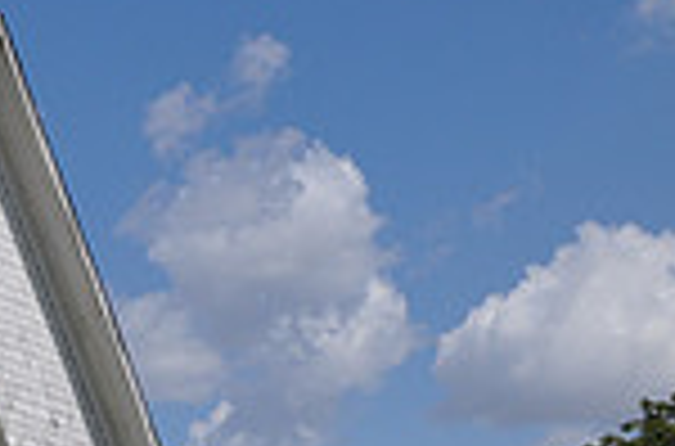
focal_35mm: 128
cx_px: -562
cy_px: 475
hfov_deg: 14.1
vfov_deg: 10.5
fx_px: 2392
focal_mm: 22
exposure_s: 1/400
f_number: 10
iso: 200
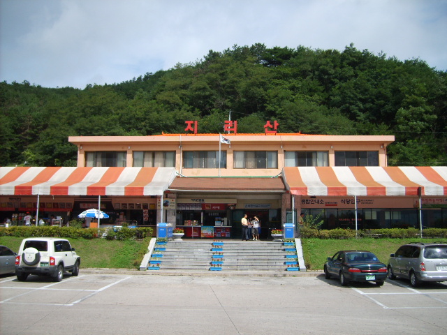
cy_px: 168
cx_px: 224
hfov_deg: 52.6
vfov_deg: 40.7
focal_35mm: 35
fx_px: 452
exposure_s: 1/250
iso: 50
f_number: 7.1
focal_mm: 5.8
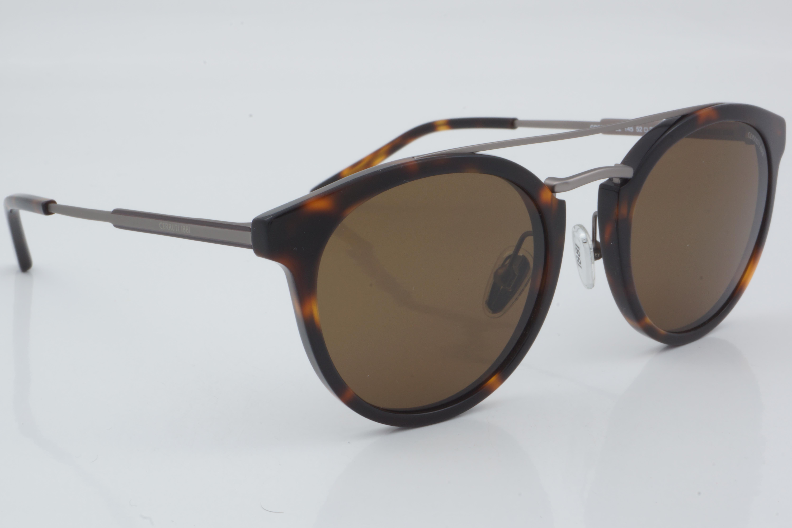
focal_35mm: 82
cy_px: 264
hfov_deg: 24.6
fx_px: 1815
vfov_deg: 16.6
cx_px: 396
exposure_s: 1/3
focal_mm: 55
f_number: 32
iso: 100
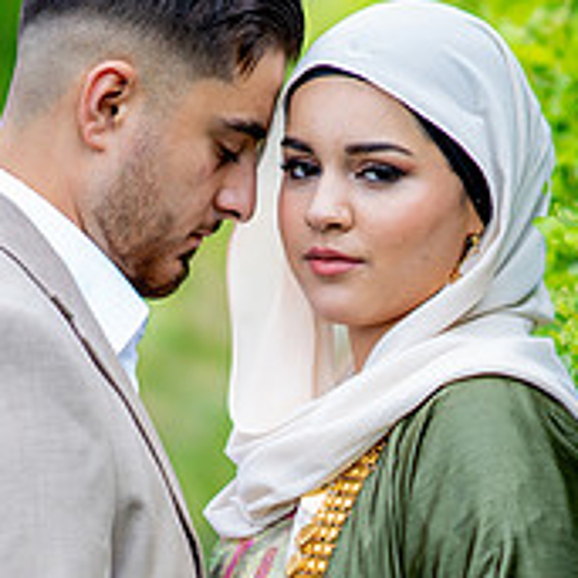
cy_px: 424
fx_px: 4628
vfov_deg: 7.1
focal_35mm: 245
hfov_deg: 7.1
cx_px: 436
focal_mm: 85
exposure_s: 1/2500
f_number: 1.4
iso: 100
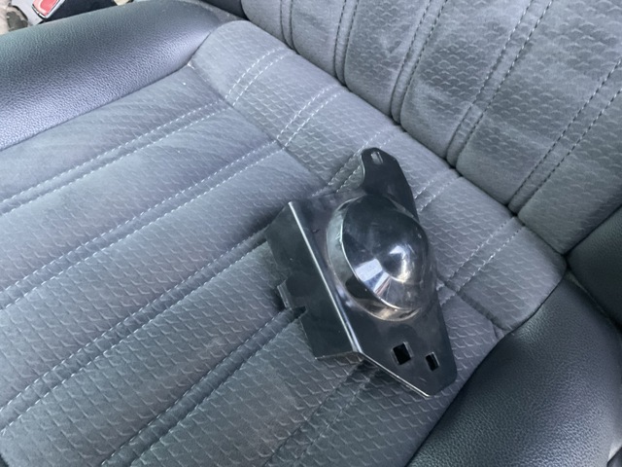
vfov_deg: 48.2
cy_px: 234
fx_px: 521
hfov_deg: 61.7
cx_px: 311
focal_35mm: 29
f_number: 1.8
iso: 500
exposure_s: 1/30
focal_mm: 3
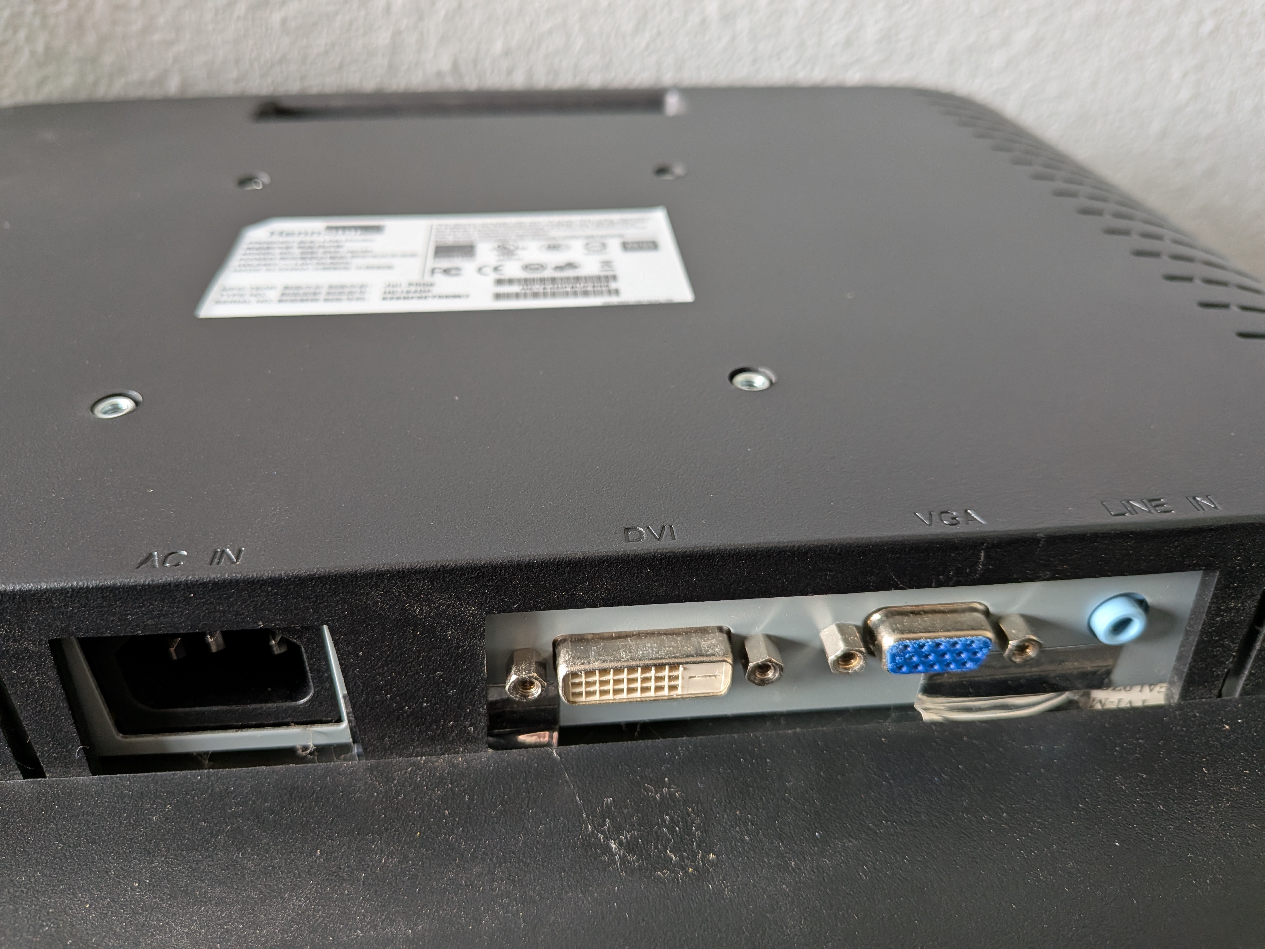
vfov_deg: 56.8
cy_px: 474
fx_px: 877
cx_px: 632
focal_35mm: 24
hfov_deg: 71.6
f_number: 1.7
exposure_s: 1/24
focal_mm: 4.53
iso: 161
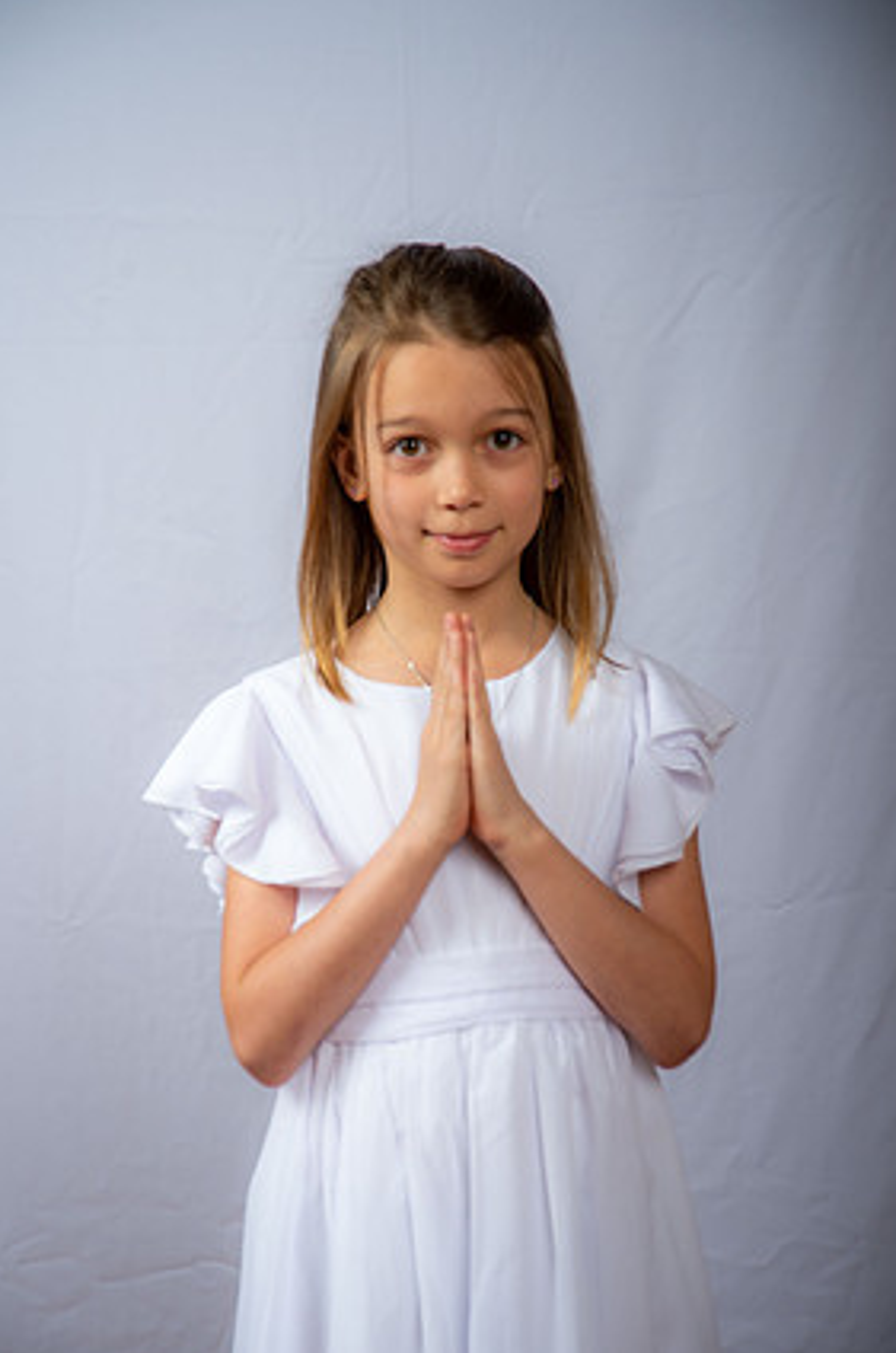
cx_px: 438
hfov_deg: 16.0
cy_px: 712
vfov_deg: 24.0
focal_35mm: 85
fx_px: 3186
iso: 250
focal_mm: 80
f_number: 6.3
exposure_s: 1/200
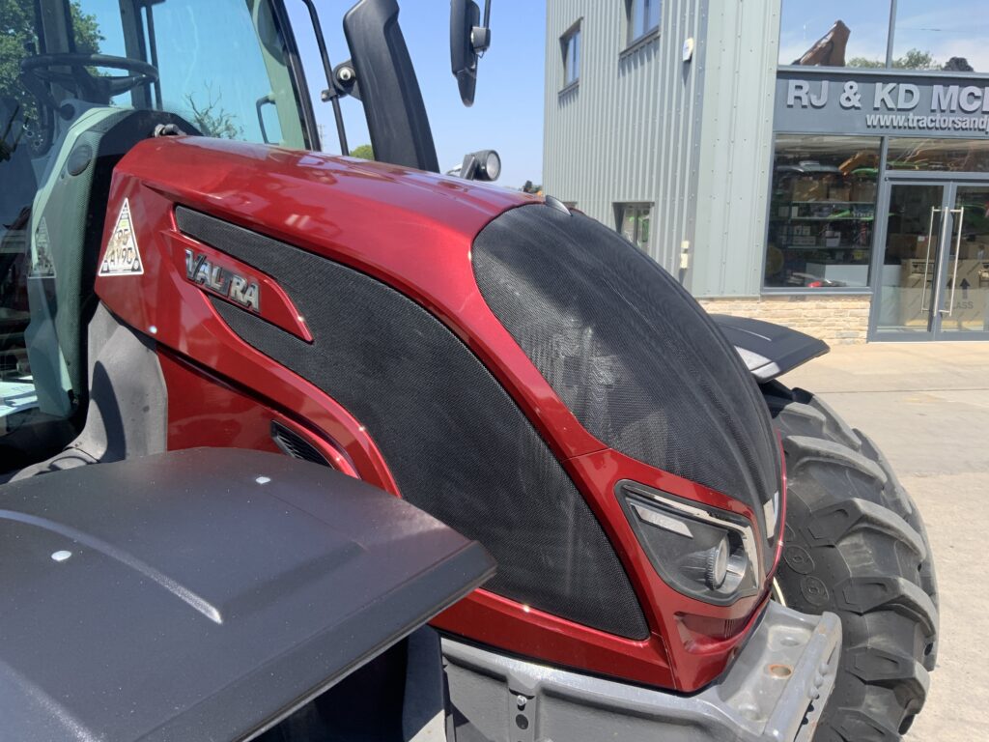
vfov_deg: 48.2
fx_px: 829
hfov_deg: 61.7
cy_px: 371
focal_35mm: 29
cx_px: 494
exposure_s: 1/657
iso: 16
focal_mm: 3
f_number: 1.8
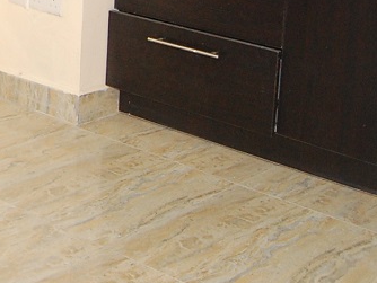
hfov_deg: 19.0
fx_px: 1014
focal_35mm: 93
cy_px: -144
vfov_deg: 14.8
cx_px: -154
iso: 800
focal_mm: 18
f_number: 5.6
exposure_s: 1/60
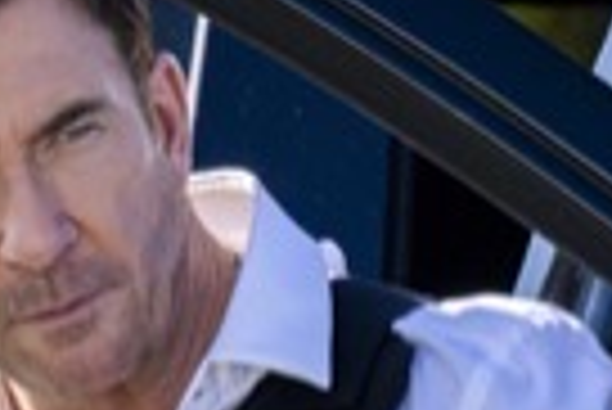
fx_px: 15010
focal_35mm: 882
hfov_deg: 2.3
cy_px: 390
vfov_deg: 1.6
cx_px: -9
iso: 1000
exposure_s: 1/1600
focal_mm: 160
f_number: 5.6
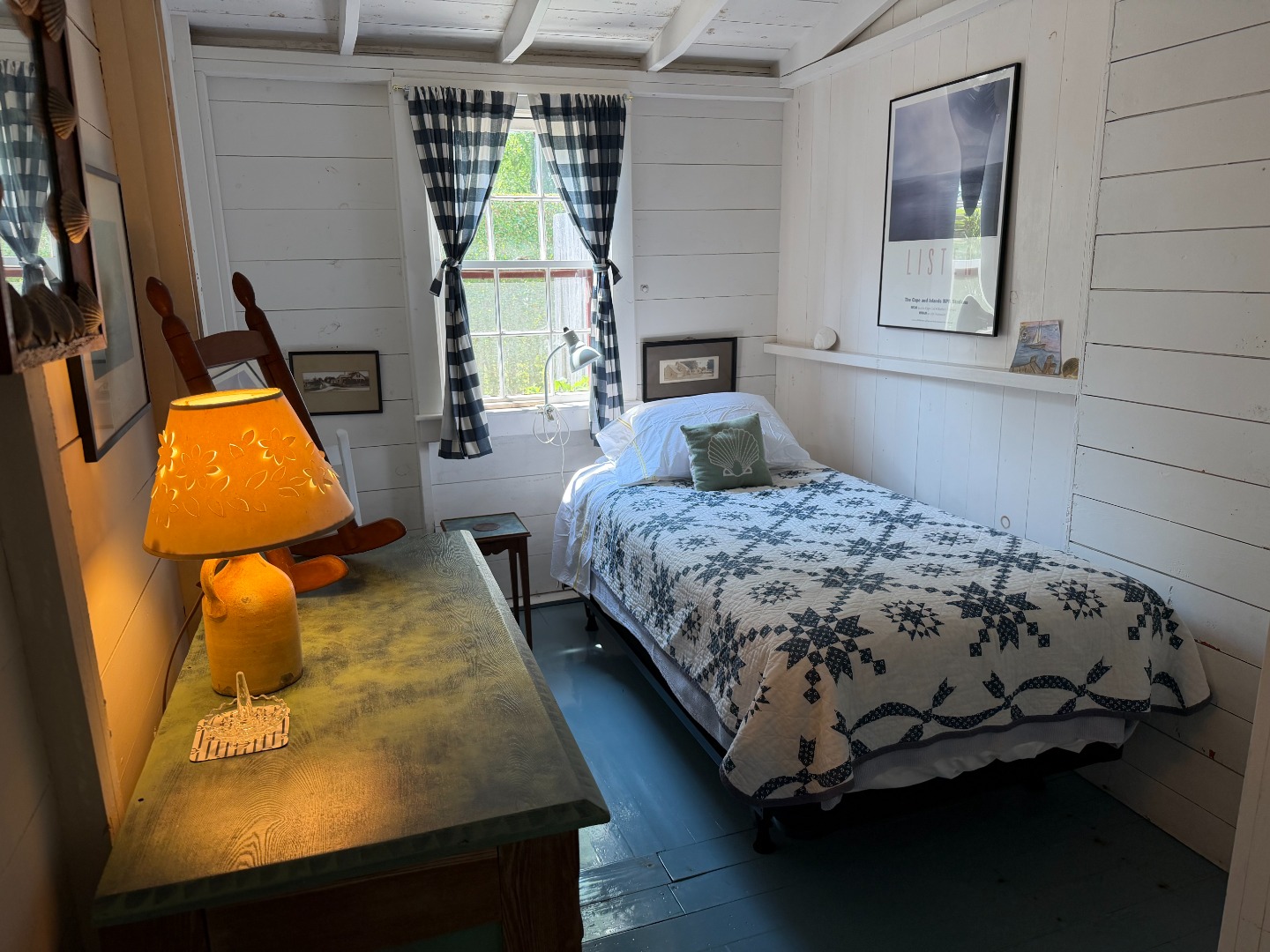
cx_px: 635
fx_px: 881
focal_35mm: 24
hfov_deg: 71.6
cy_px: 476
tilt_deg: -13.2
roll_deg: +0.5
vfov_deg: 56.8
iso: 125
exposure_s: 1/196
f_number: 1.78
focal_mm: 6.76
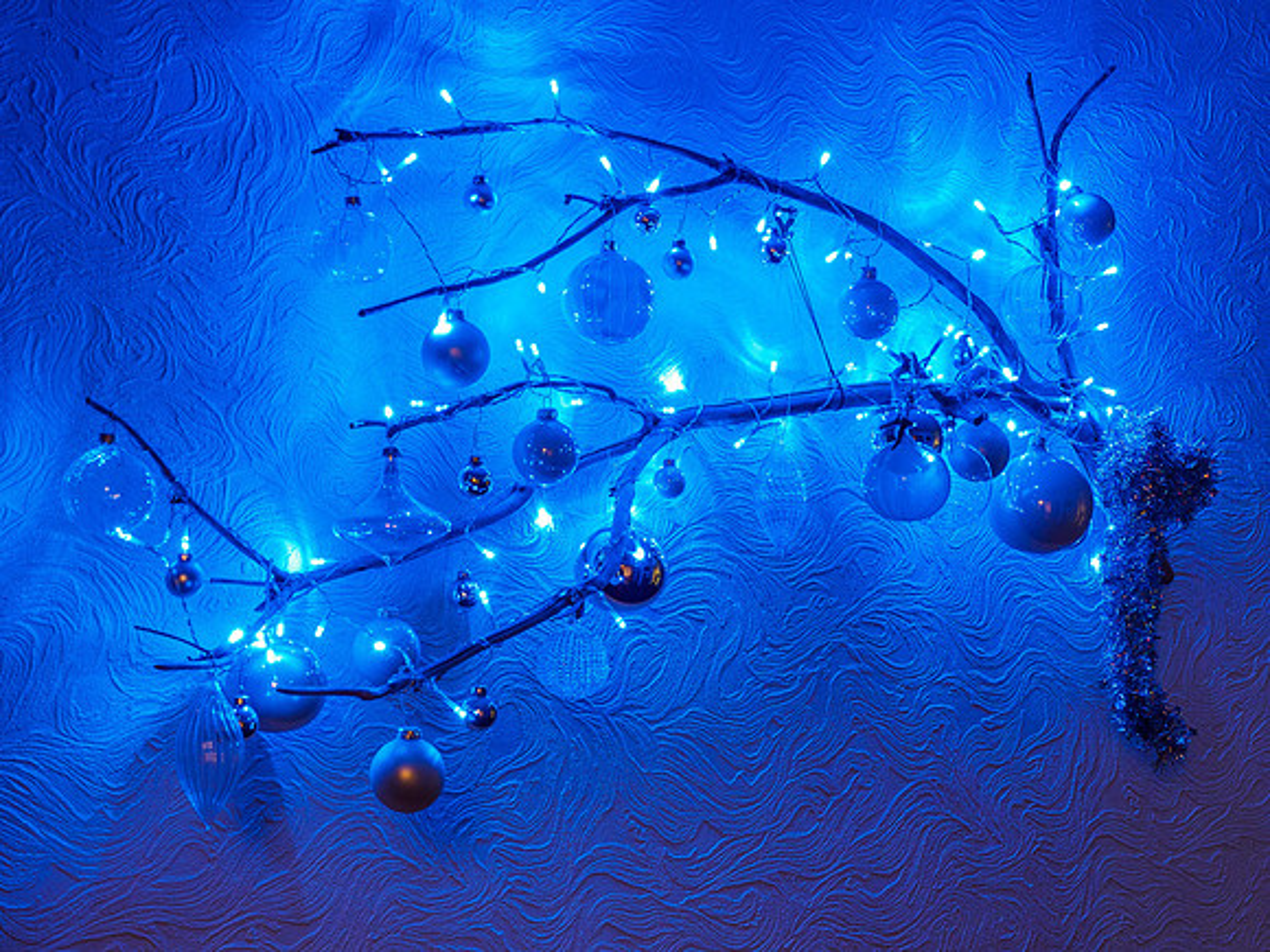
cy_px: 476
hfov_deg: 26.0
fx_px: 2744
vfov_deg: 19.7
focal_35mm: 75
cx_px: 752
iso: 200
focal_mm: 24
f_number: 7.1
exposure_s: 1
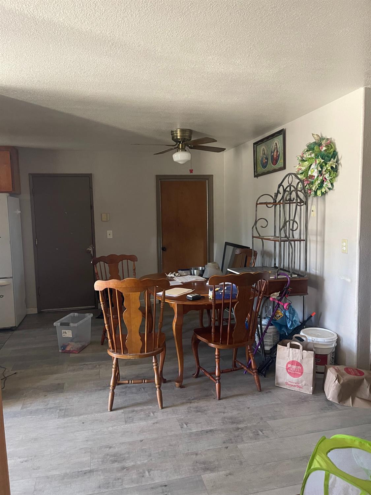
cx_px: 186
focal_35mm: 25
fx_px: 357
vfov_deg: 69.4
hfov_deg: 54.9
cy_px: 248
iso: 500
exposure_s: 1/54
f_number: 1.6
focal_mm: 5.1
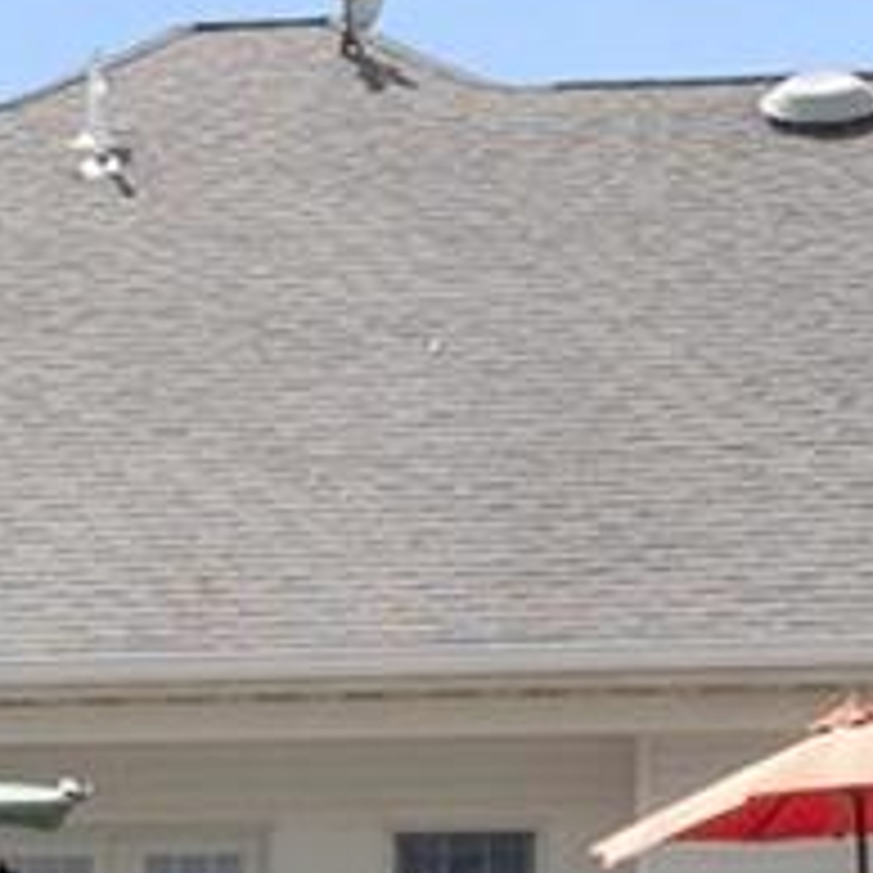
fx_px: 5992
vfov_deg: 8.2
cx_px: -626
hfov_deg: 8.1
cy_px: 1107
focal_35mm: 210
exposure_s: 1/800
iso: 400
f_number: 8
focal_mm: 15
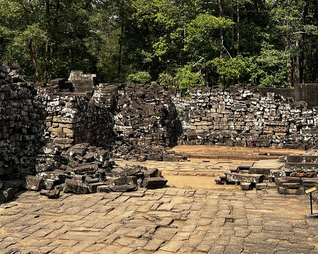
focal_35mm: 63
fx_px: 593
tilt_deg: +2.6
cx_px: 141
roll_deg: -0.1
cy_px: 56
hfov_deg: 30.0
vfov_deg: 23.9
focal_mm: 5.7
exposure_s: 1/3257
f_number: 1.5
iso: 50
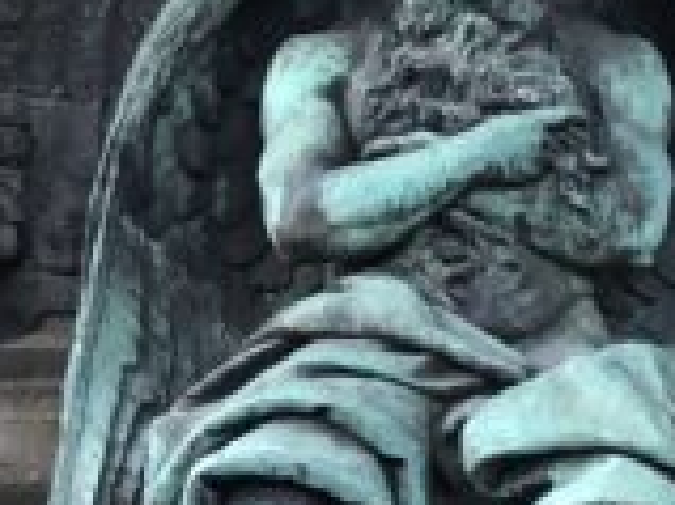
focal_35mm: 180
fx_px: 3507
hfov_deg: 10.9
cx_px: 560
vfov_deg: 8.2
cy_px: 255
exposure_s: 1/30
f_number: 1.8
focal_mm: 3.99
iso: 40
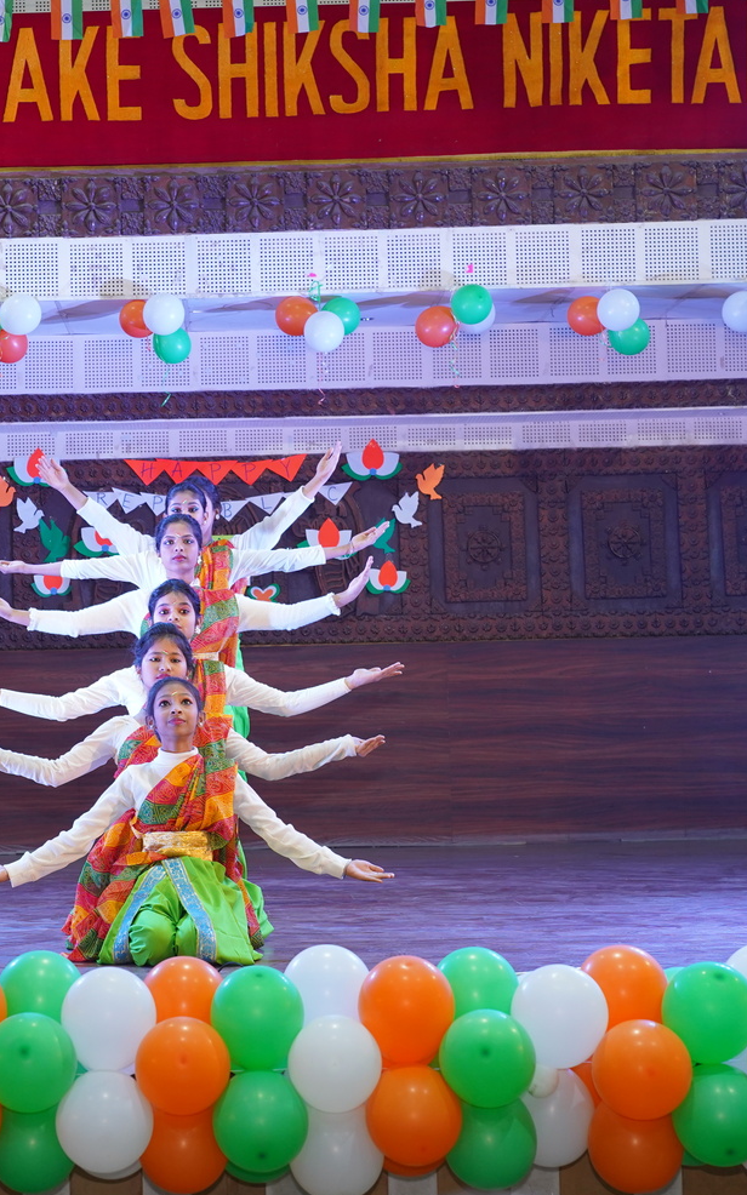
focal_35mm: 62
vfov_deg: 33.0
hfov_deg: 20.8
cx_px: 184
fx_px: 2020
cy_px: 598
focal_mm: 40
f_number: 4.5
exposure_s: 1/100
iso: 1000
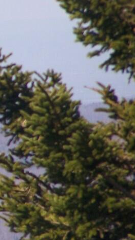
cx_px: -99
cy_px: 115
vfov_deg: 2.4
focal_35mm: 907
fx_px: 5767
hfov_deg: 1.3
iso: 80
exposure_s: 1/640
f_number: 3.7
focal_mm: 63
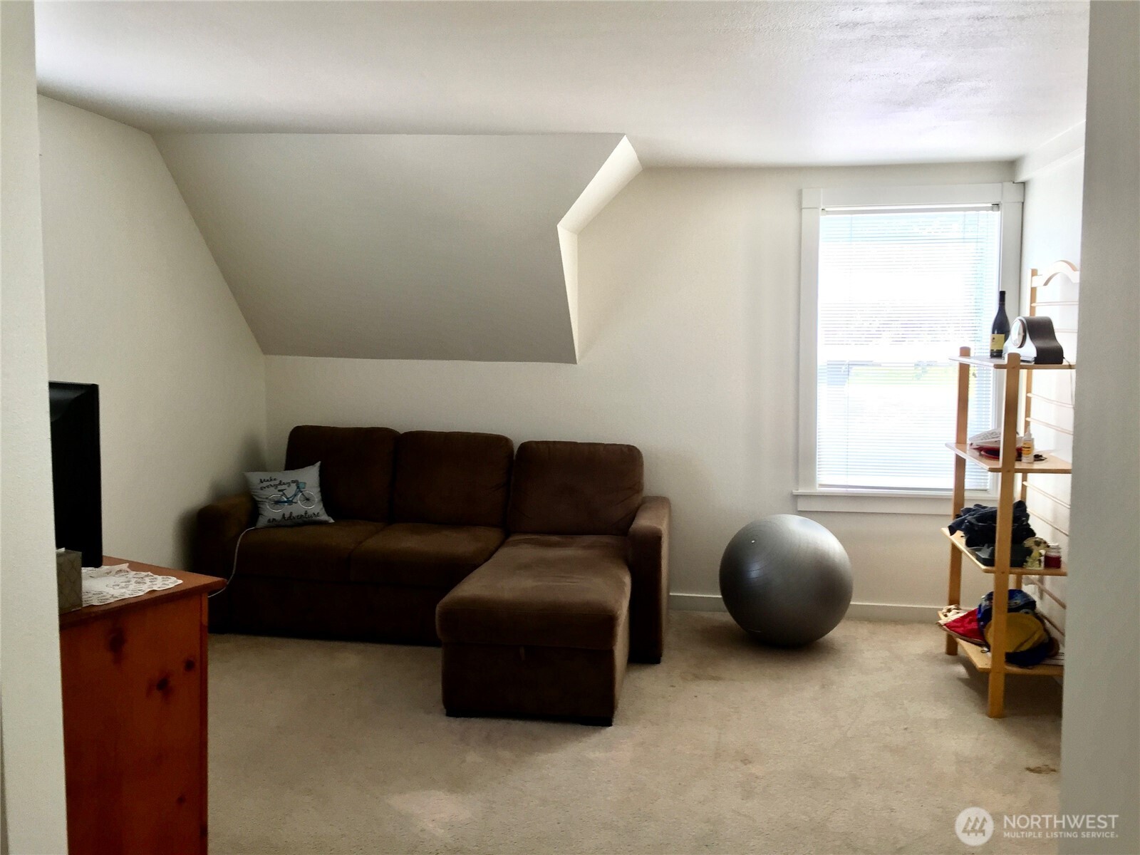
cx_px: 570
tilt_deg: -3.4
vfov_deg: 48.2
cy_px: 428
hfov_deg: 61.7
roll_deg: -0.4
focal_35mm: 29
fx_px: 955
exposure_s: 1/60
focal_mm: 4.15
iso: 40
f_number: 2.2
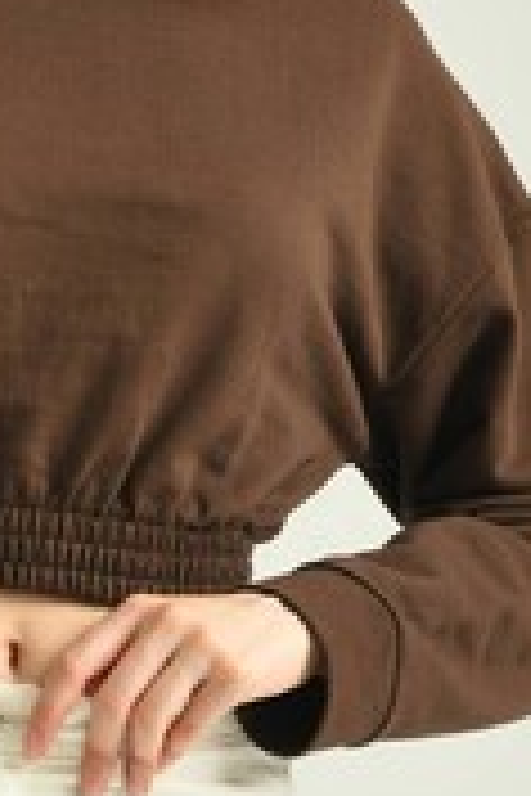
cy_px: 409
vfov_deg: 4.4
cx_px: 27
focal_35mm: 473
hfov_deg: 2.9
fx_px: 10464
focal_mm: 155
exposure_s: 1/160
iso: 125
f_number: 5.6
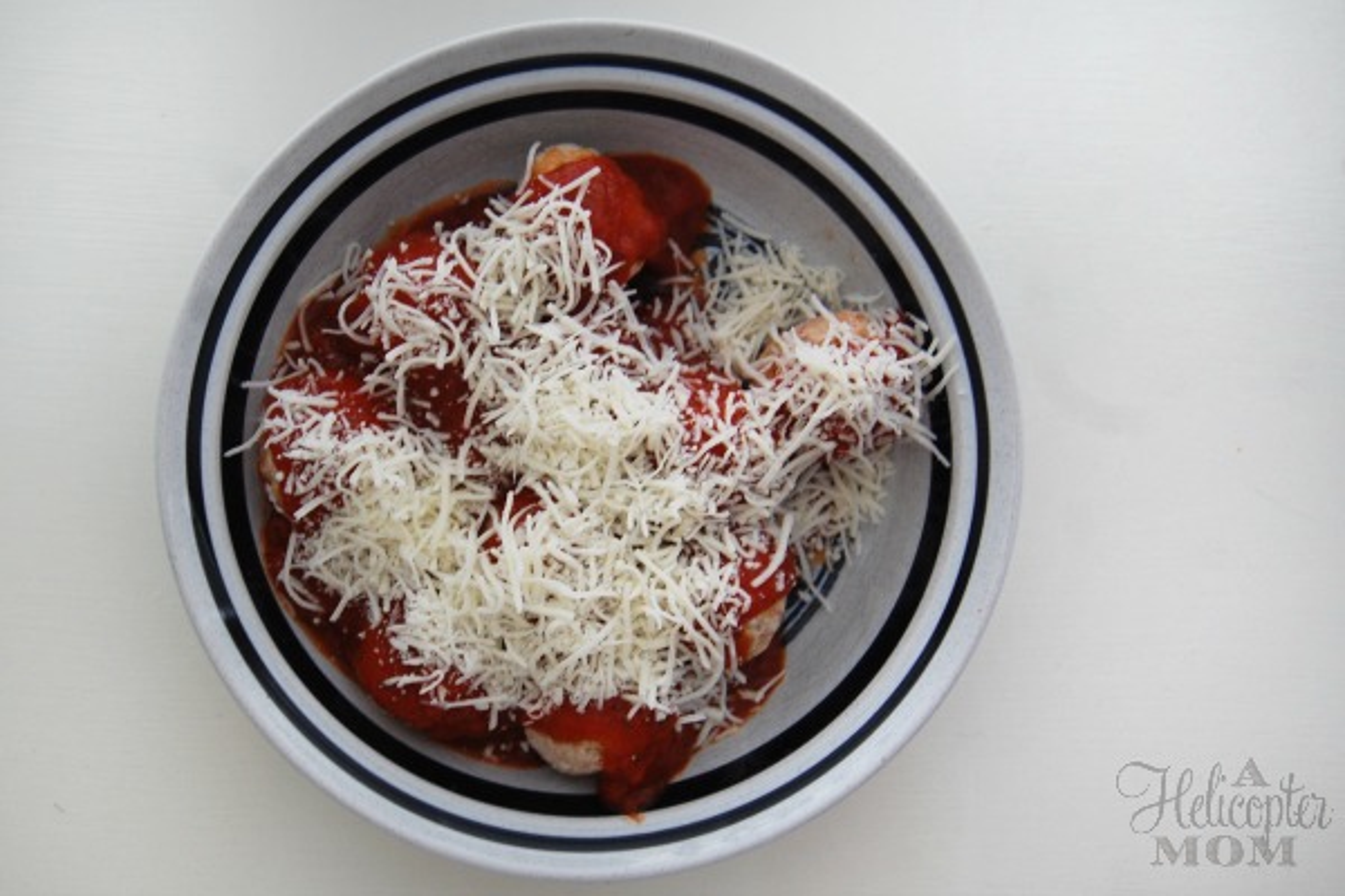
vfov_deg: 31.9
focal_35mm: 42
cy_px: 448
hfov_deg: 46.4
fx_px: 1569
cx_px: 672
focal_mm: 28
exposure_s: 1/80
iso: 400
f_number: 4.5
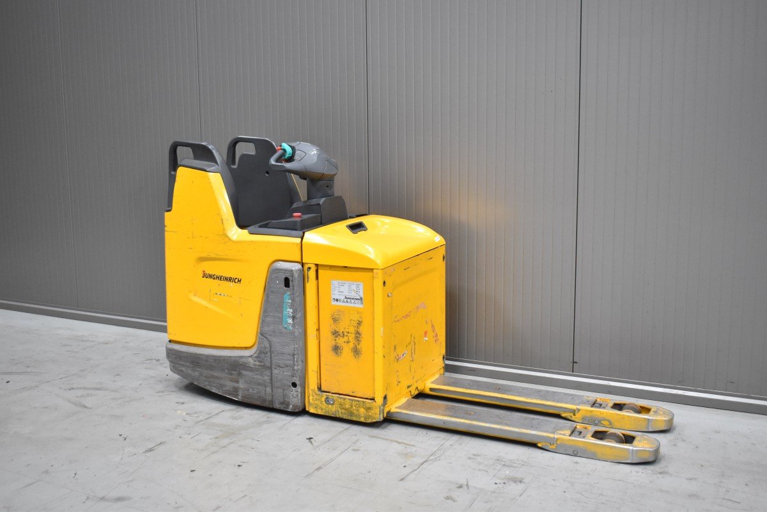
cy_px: 256
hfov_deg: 49.6
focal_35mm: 39
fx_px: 831
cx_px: 384
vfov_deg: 34.2
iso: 1600
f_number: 4
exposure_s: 1/60
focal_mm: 26
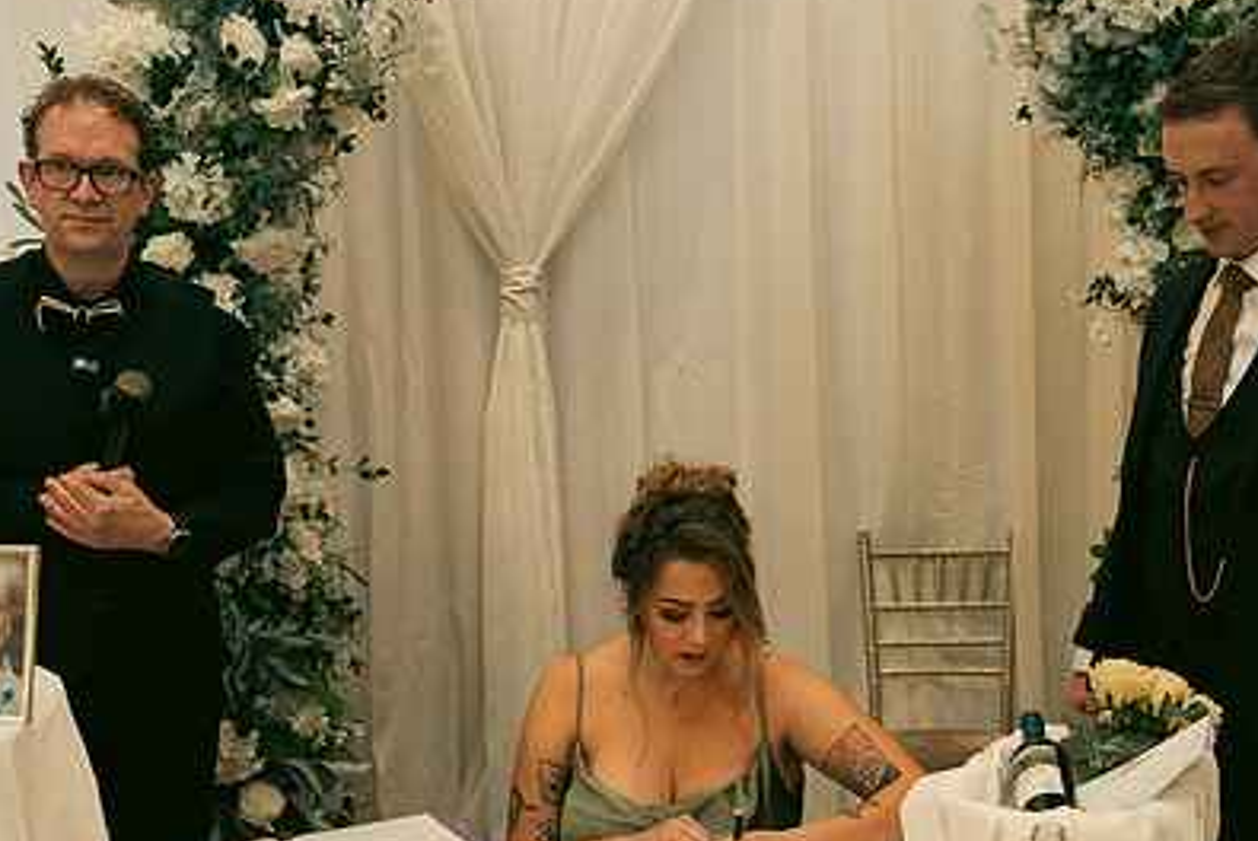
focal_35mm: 44
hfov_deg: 44.4
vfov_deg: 30.3
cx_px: 685
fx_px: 1539
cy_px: 569
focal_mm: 30
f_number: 3.5
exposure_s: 1/160
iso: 2500
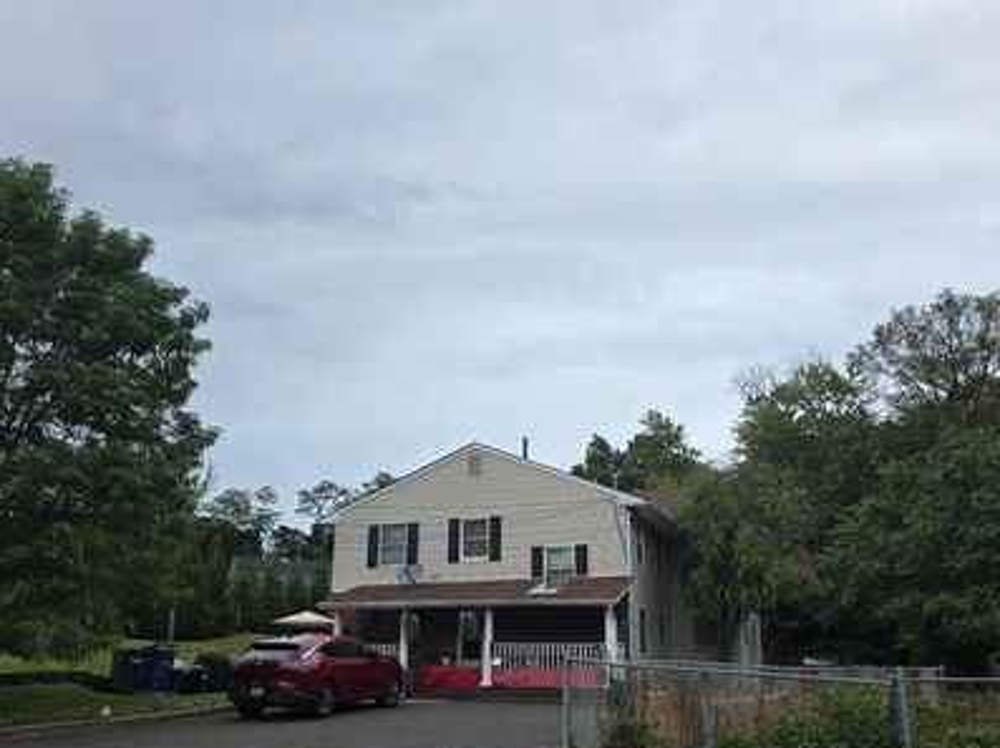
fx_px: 837
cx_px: 542
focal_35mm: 29
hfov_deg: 61.6
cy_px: 452
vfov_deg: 47.9
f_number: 1.7
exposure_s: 1/359
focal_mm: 6.3
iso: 32
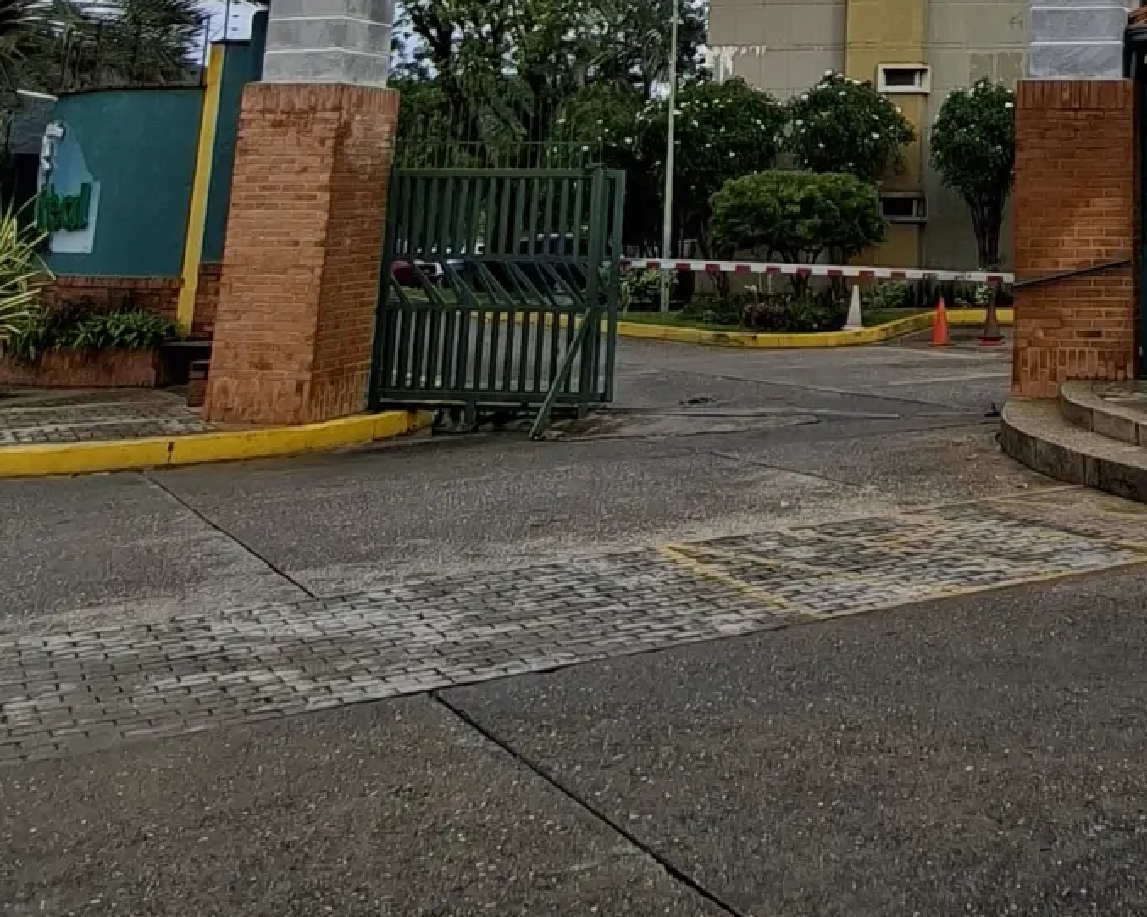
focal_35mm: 48
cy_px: -251
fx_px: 1629
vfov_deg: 26.9
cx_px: 1049
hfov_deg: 36.2
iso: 40
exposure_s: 1/687
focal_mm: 1.74
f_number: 2.2
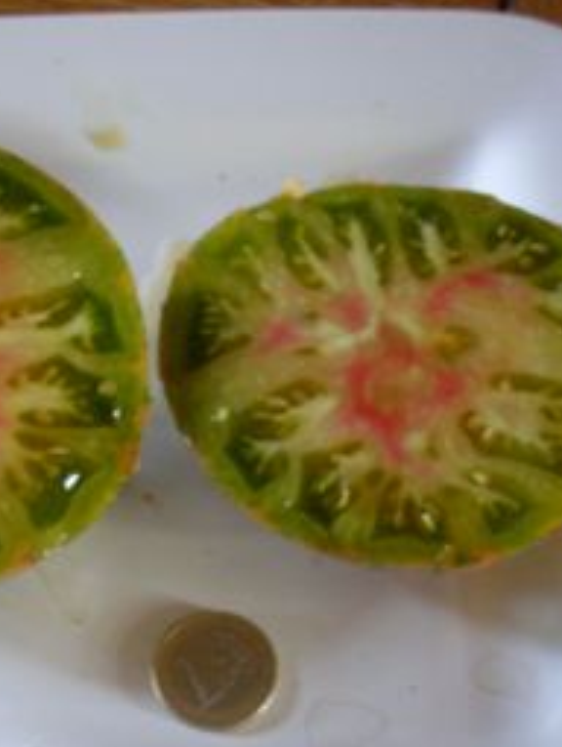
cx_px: 143
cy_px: 454
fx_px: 1447
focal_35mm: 67
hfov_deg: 21.8
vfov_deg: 28.8
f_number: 2.8
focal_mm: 6.3
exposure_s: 1/10
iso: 200
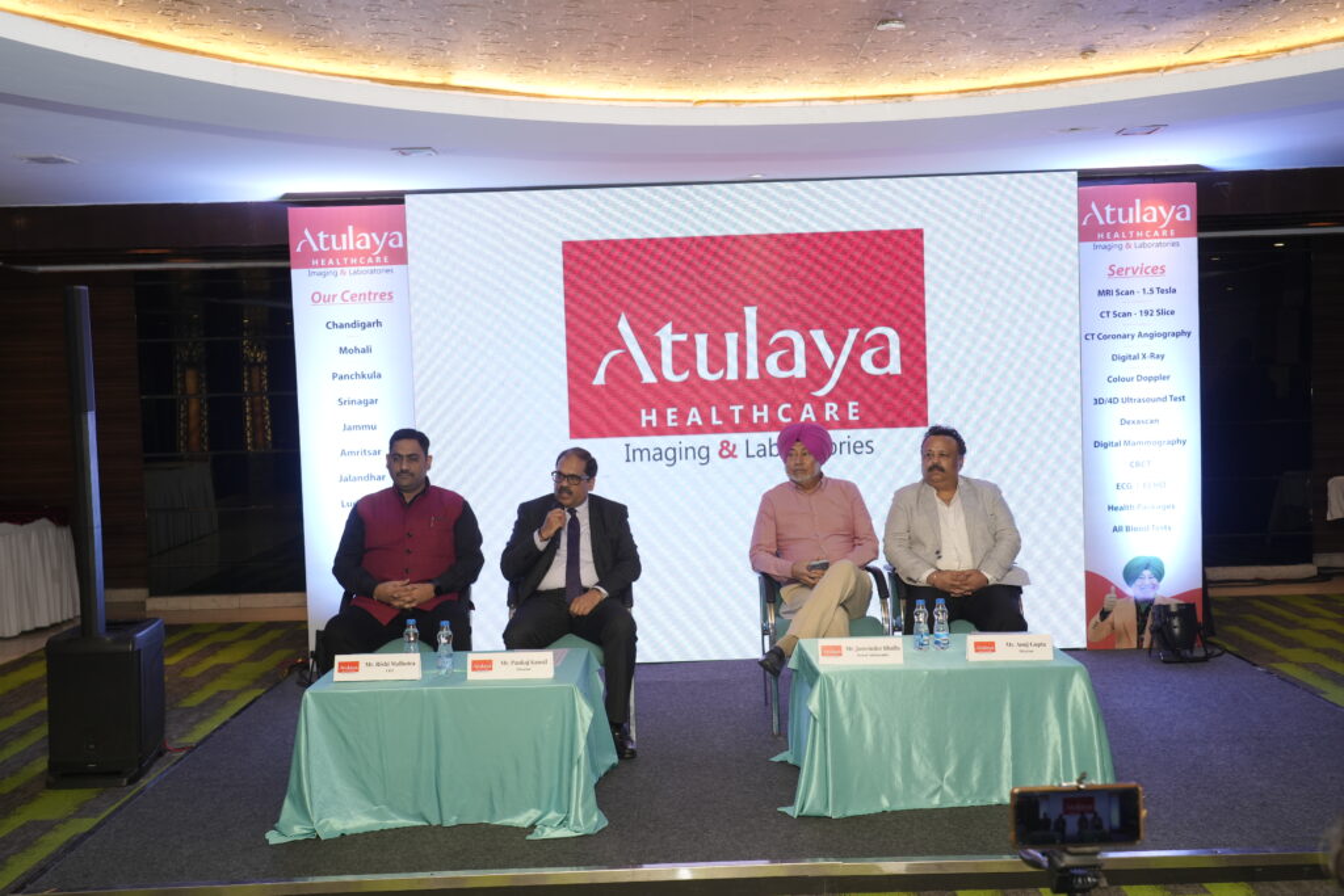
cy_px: 448
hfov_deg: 57.2
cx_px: 672
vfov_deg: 40.0
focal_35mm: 33
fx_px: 1232
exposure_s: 1/125
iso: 1000
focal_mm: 33
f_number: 5.6
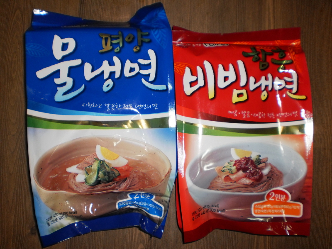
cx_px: 166
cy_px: 124
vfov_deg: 39.7
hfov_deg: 51.4
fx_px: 345
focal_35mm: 36
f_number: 3.1
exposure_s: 1/30
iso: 125
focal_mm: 6.3
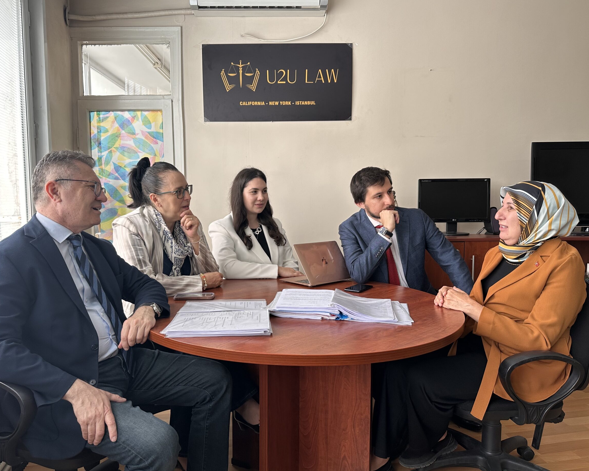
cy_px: 239
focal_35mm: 26
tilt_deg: -5.5
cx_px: 279
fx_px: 453
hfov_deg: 66.0
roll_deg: -0.1
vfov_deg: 54.9
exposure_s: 1/100
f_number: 1.78
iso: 80
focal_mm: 6.86
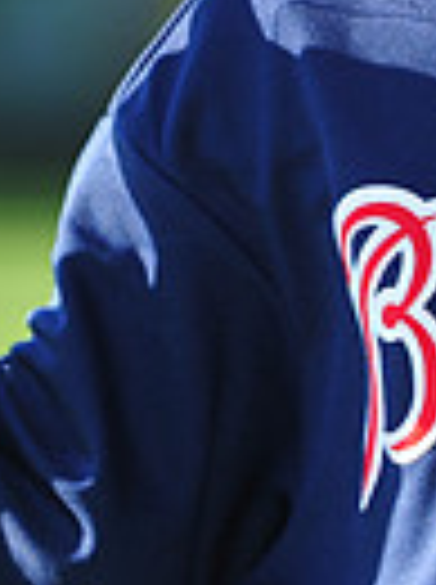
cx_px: 548
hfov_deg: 2.1
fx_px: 11929
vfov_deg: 2.8
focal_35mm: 708
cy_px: -198
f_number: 4
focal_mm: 165
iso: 200
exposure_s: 1/800
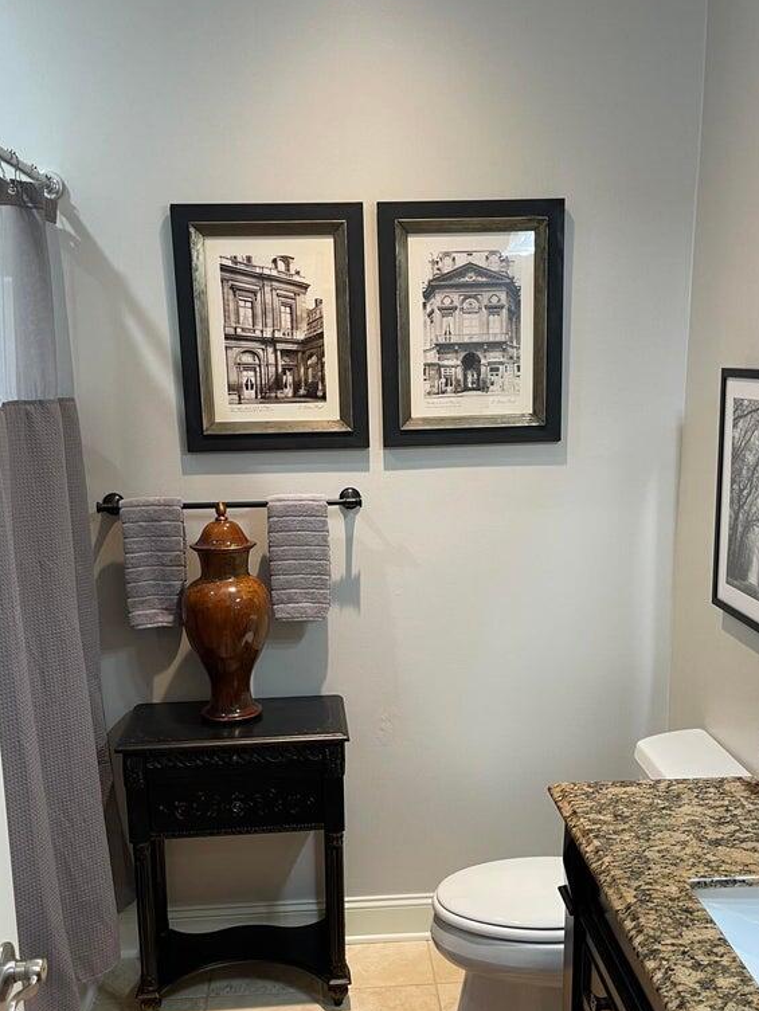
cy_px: 608
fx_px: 994
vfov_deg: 53.6
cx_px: 403
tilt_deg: -12.2
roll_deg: +1.0
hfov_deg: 41.8
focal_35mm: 34
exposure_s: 1/60
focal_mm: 5.1
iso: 80
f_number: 1.6
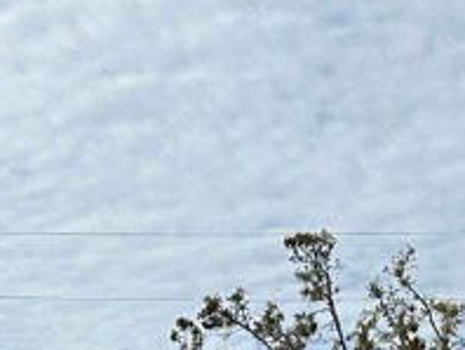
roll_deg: -1.4
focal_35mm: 124
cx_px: 287
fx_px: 1668
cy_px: 815
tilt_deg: +0.0
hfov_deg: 15.9
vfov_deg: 10.5
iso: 80
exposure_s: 1/7042
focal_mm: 6.86
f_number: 1.78
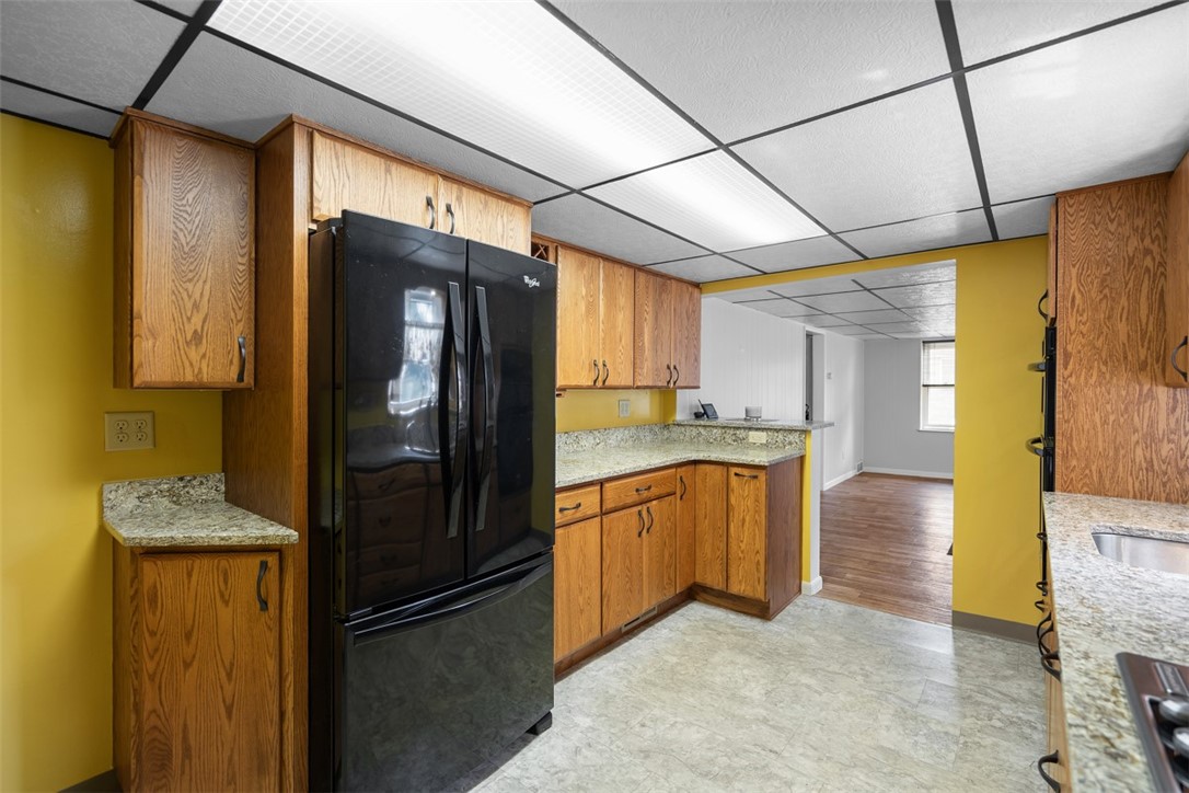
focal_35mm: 16
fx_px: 528
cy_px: 396
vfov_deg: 73.7
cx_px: 594
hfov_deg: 96.7
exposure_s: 1/6
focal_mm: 16
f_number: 4
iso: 400
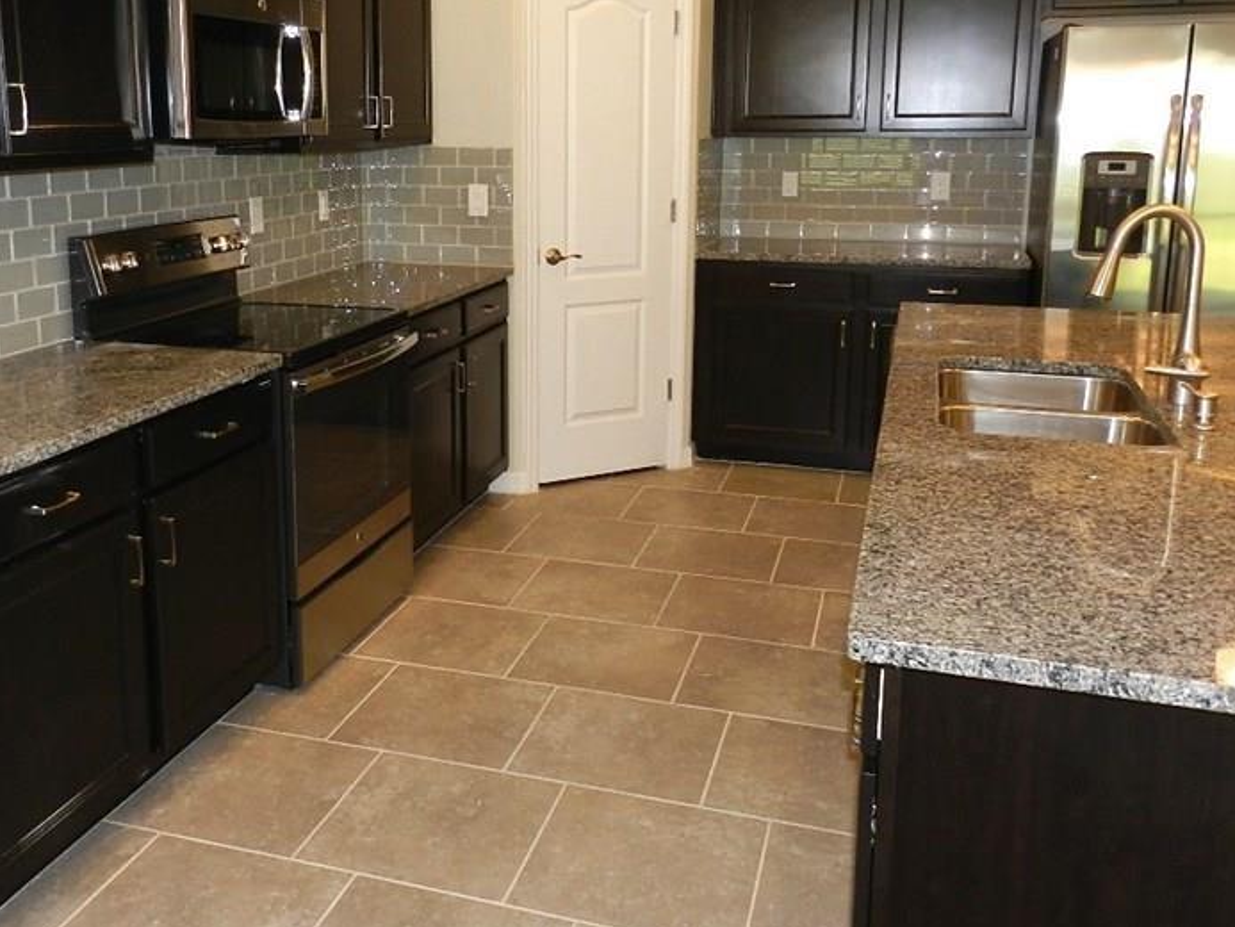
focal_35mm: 34
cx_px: 499
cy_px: 339
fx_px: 1213
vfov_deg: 41.5
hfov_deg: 53.6
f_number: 3.4
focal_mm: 4
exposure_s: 1/30
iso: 200
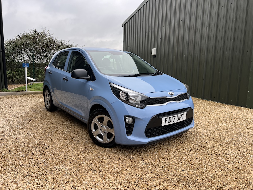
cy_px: 95
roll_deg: -1.4
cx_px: 126
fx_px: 190
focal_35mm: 26
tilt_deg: -8.4
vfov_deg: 53.1
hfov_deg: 67.3
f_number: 1.5
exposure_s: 1/157
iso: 40
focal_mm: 5.7
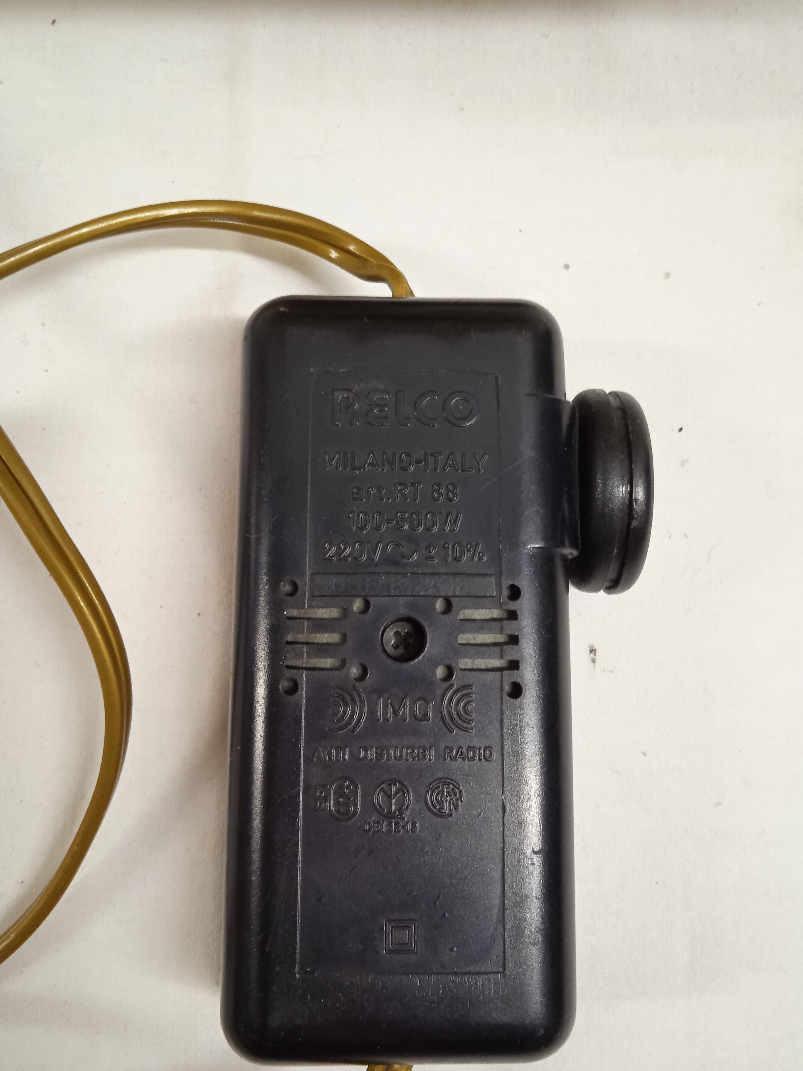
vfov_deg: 55.3
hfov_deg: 42.9
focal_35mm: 33
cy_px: 508
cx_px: 429
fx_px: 1021
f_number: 2.2
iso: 871
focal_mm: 3.43
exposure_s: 1/14.3
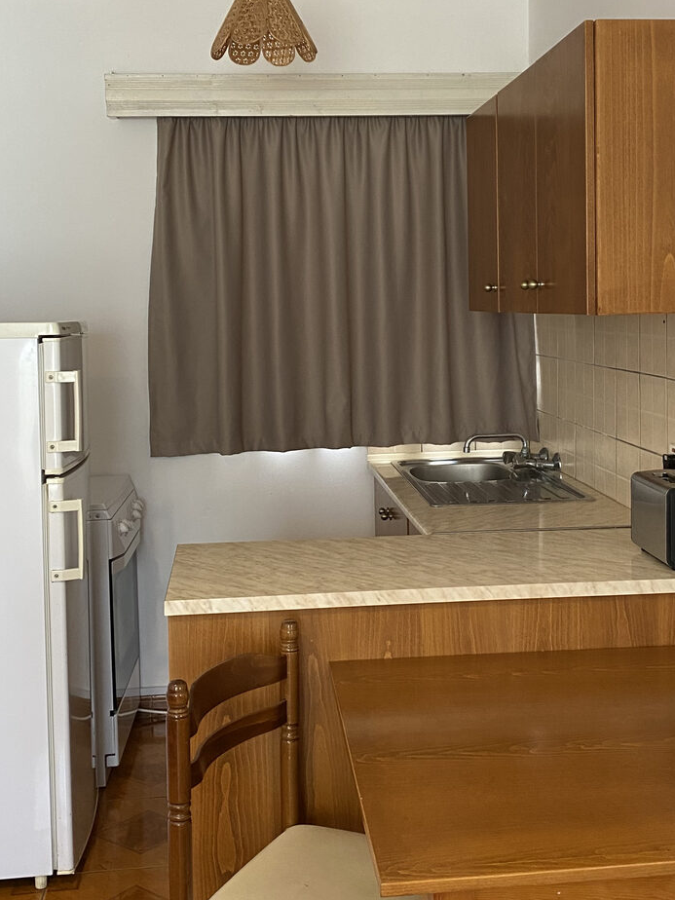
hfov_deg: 32.1
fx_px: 1170
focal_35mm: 45
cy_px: 356
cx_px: 396
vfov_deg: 41.9
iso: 160
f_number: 1.8
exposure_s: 1/50
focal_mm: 4.25
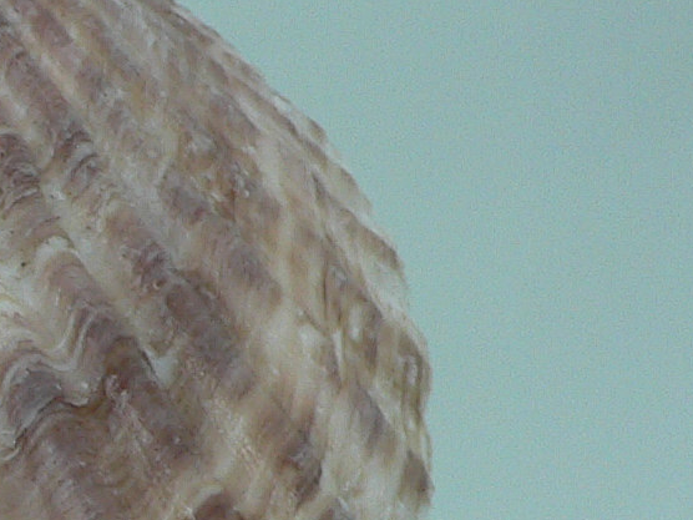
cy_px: 353
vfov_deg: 11.7
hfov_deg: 14.5
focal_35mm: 127
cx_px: -338
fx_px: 2542
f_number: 2.8
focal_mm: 4.6
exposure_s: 1/60
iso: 100
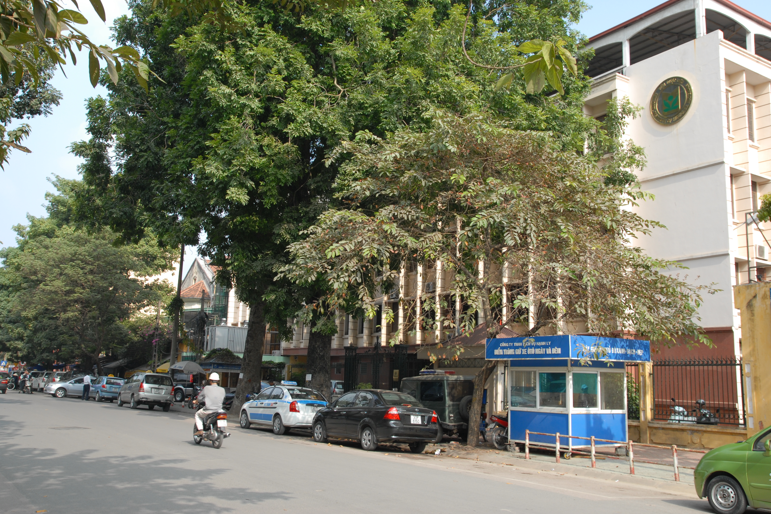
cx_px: 385
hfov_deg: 55.8
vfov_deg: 38.9
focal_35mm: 34
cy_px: 250
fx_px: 728
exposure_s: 1/160
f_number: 9
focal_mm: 22
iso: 200
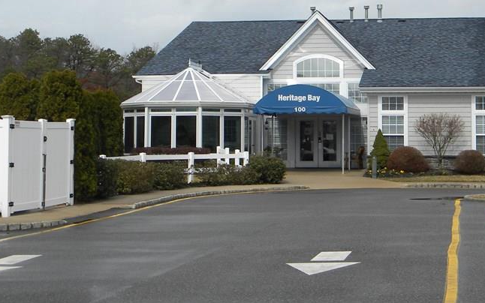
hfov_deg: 26.0
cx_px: 316
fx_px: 1044
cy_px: 84
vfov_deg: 16.5
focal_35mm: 79
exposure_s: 1/267
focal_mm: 8.6
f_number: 7.8
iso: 80
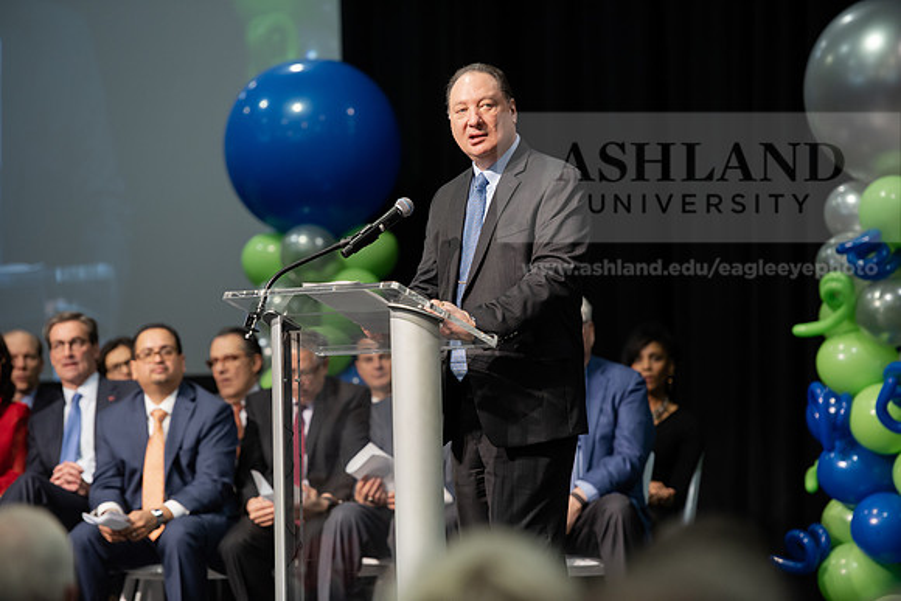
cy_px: 300
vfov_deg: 7.9
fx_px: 4381
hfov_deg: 11.7
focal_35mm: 175
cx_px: 450
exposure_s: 1/200
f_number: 3.2
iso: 1250
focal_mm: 175
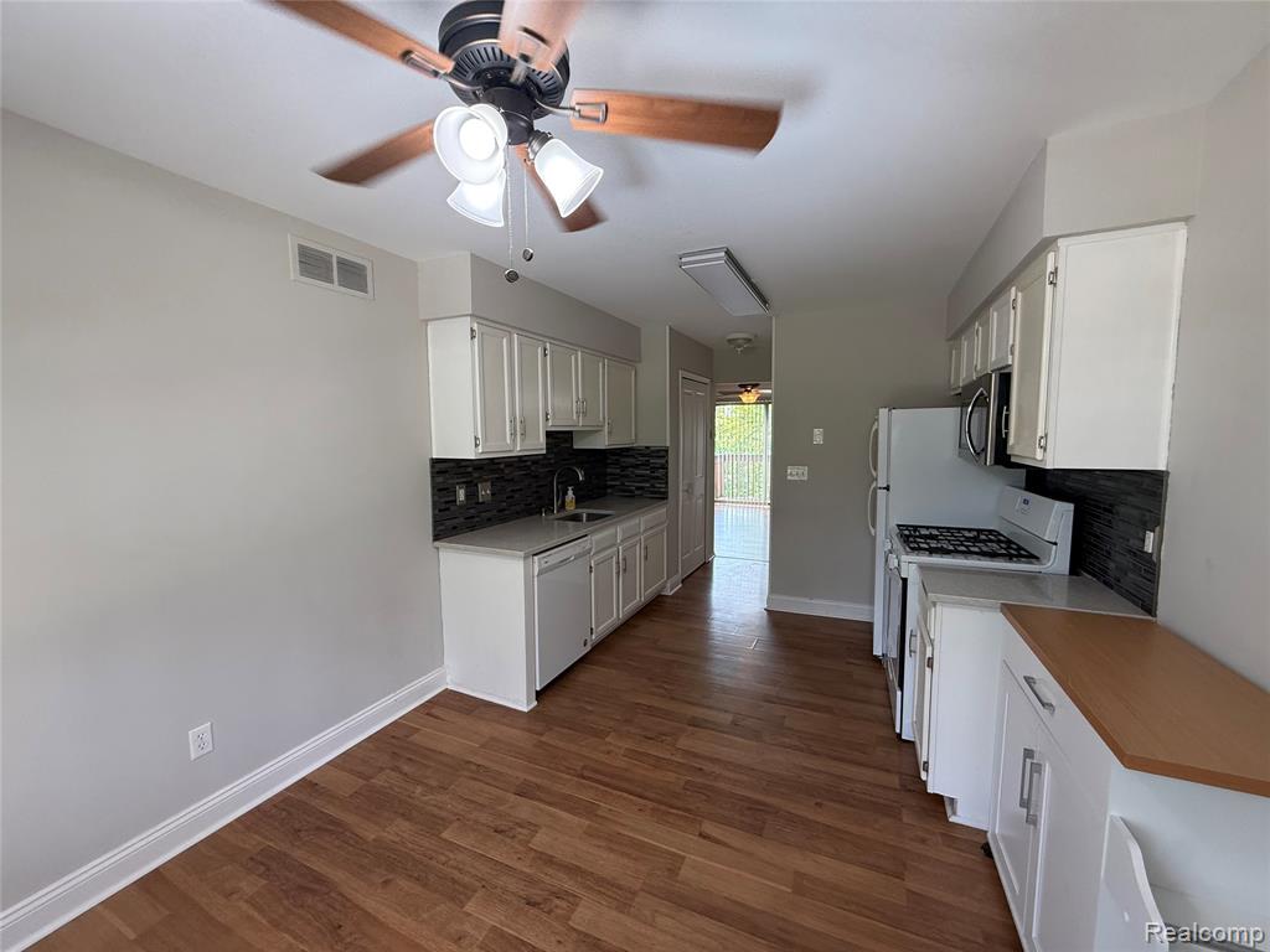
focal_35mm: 14
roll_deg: +0.8
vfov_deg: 85.7
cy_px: 476
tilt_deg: -4.8
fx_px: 514
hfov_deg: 102.1
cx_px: 635
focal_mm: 2.22
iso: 200
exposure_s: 1/120
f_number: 2.2
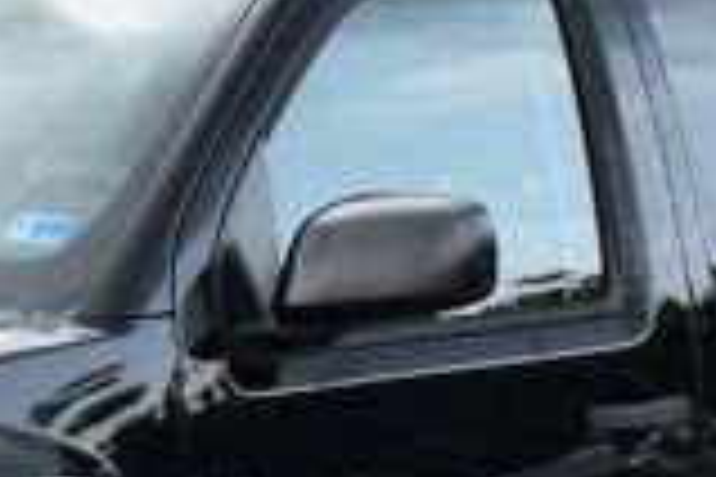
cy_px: 333
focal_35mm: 299
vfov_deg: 4.6
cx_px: -270
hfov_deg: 6.8
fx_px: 5951
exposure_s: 1/160
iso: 400
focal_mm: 31
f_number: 9
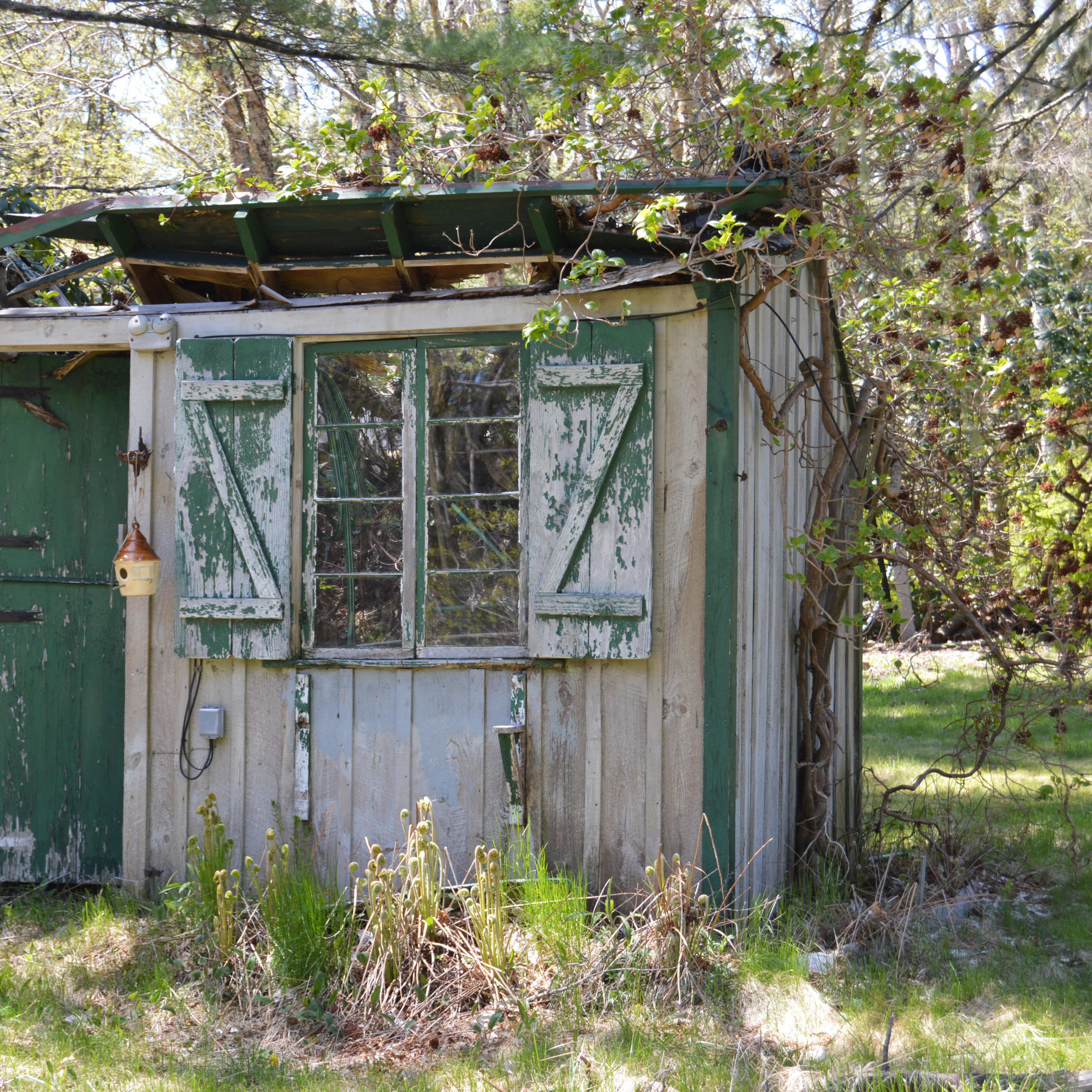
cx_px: 390
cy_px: 542
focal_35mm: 66
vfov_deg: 26.1
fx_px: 2356
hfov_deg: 26.0
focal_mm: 34
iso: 200
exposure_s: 1/125
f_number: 5.6
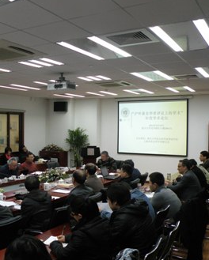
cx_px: 71
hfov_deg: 37.0
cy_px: 138
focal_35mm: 40
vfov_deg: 45.7
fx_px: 309
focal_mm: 4.7
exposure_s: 1/60
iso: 284
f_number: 2.8
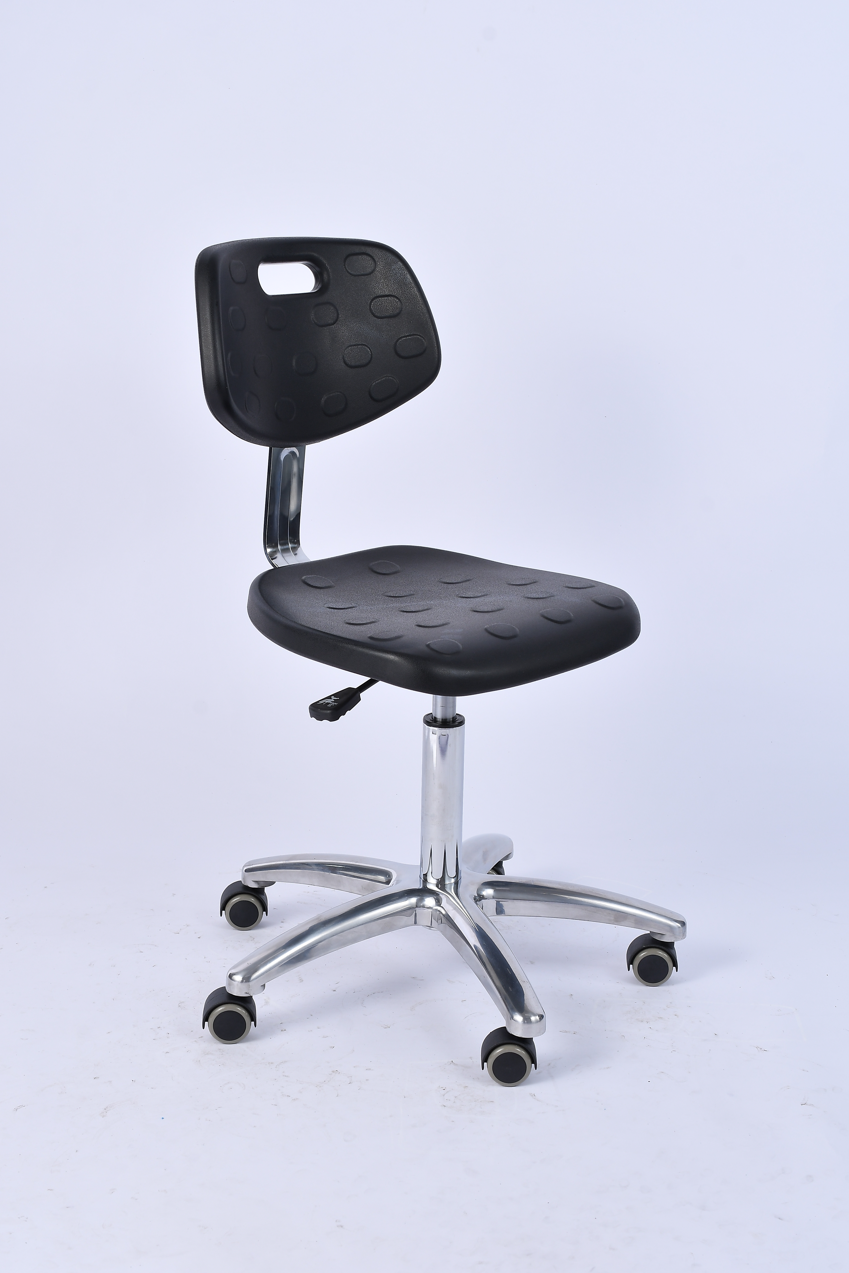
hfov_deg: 22.6
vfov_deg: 33.4
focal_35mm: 60
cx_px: 424
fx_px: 2122
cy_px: 636
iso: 125
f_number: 9
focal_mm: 40
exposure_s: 1/125
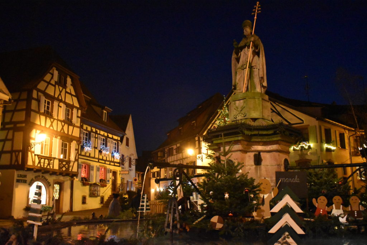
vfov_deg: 38.4
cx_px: 184
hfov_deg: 55.1
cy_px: 122
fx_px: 352
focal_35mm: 34
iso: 9000
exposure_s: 1/40
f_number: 4
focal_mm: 23
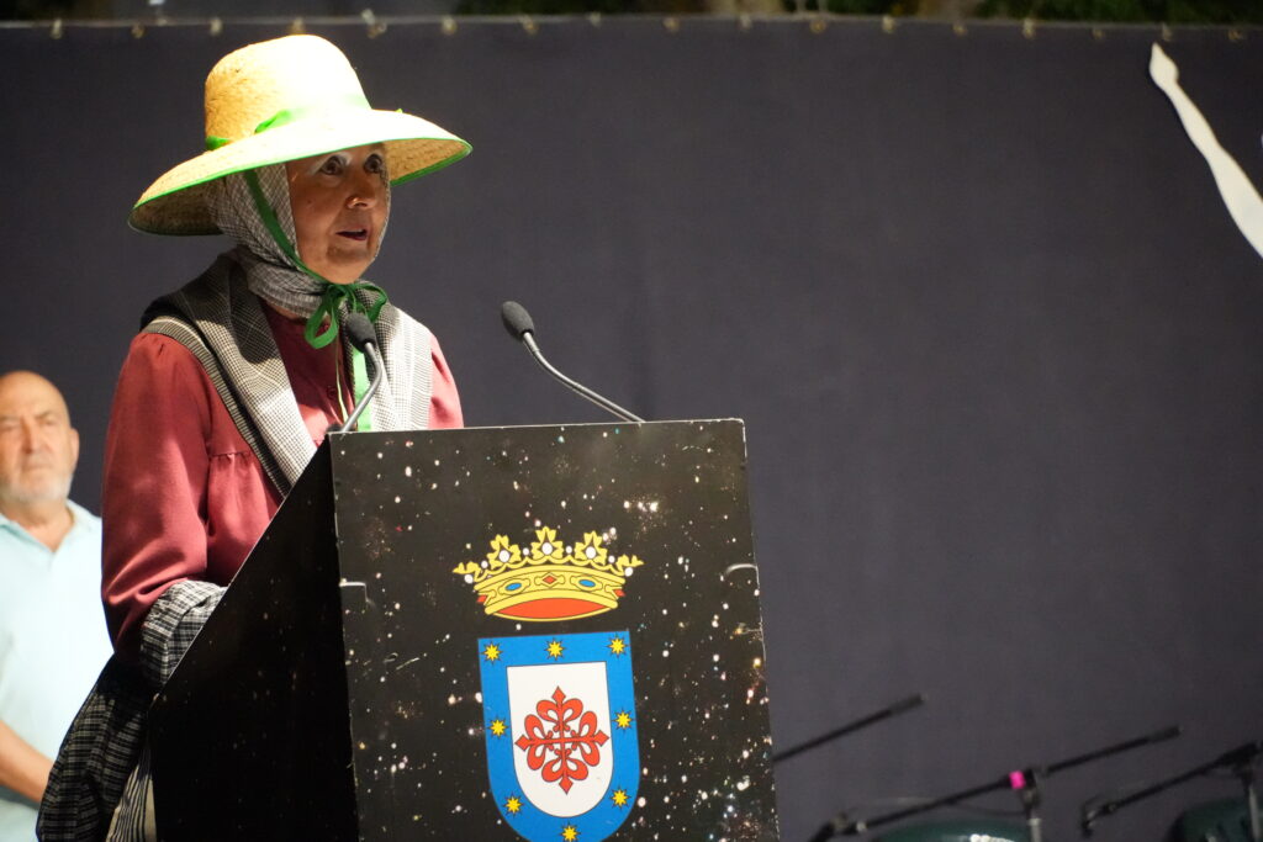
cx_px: 632
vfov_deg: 6.8
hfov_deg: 10.2
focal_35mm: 202
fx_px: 7105
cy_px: 421
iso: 10000
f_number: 5.6
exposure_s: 1/160
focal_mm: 135
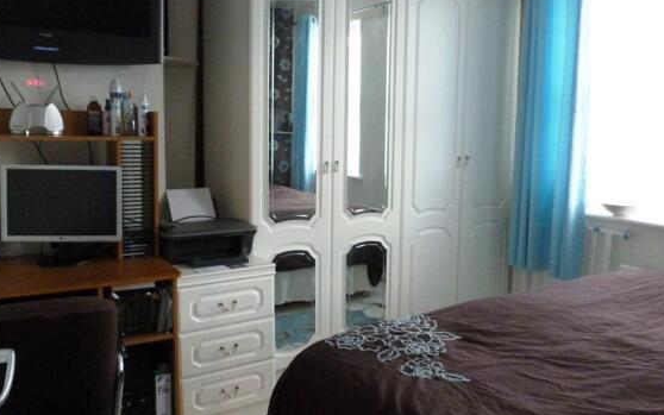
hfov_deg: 61.2
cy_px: 192
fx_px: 561
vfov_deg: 40.6
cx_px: 329
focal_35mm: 31
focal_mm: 5
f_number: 3.3
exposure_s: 1/50
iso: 800
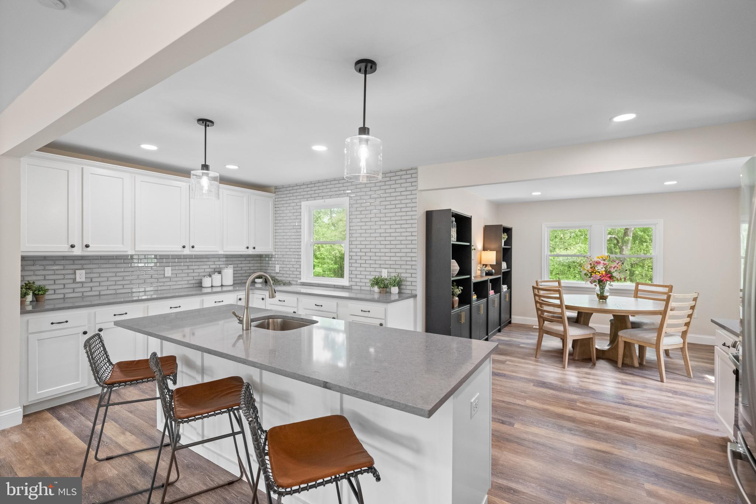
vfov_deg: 73.7
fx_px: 336
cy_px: 252
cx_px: 378
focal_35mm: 16
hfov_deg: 96.7
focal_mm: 16
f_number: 4
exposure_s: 1/200
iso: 2000
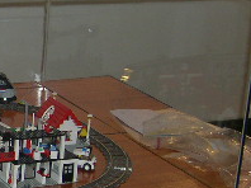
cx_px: -153
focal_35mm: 123
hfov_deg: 14.6
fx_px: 891
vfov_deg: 12.0
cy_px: 94
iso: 100
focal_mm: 8
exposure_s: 1/60
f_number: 2.8
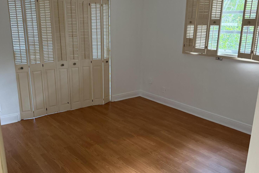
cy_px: 97
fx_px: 245
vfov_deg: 38.8
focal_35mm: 34
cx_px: 131
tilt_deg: -15.7
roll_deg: -2.2
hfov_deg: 55.8
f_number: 1.78
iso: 800
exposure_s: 1/40
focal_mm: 6.76
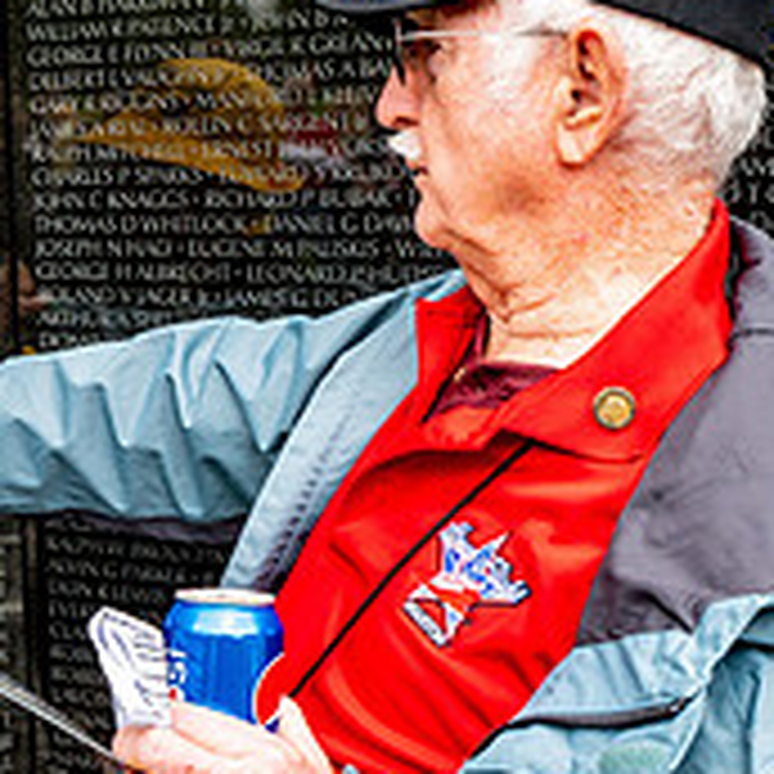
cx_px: 81
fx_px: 1847
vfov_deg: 23.7
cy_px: 441
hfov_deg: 23.1
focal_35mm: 73
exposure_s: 1/640
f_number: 8
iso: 640
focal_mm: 25.5
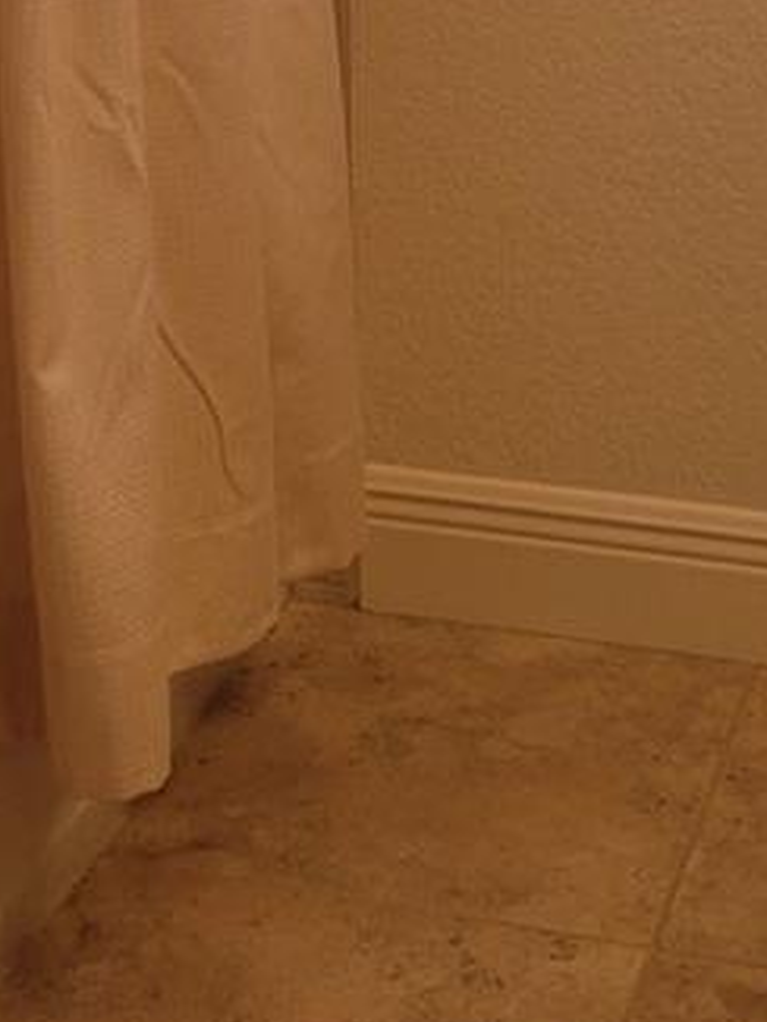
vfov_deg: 17.8
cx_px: 456
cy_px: -616
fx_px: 2834
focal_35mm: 96
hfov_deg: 15.4
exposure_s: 1/120
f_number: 1.8
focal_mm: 5.4
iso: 160
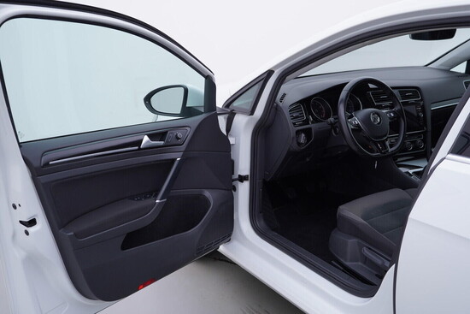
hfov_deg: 53.1
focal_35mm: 36
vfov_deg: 36.9
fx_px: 470
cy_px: 157
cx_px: 235
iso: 125
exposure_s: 1/60
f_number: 3.5
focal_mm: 24
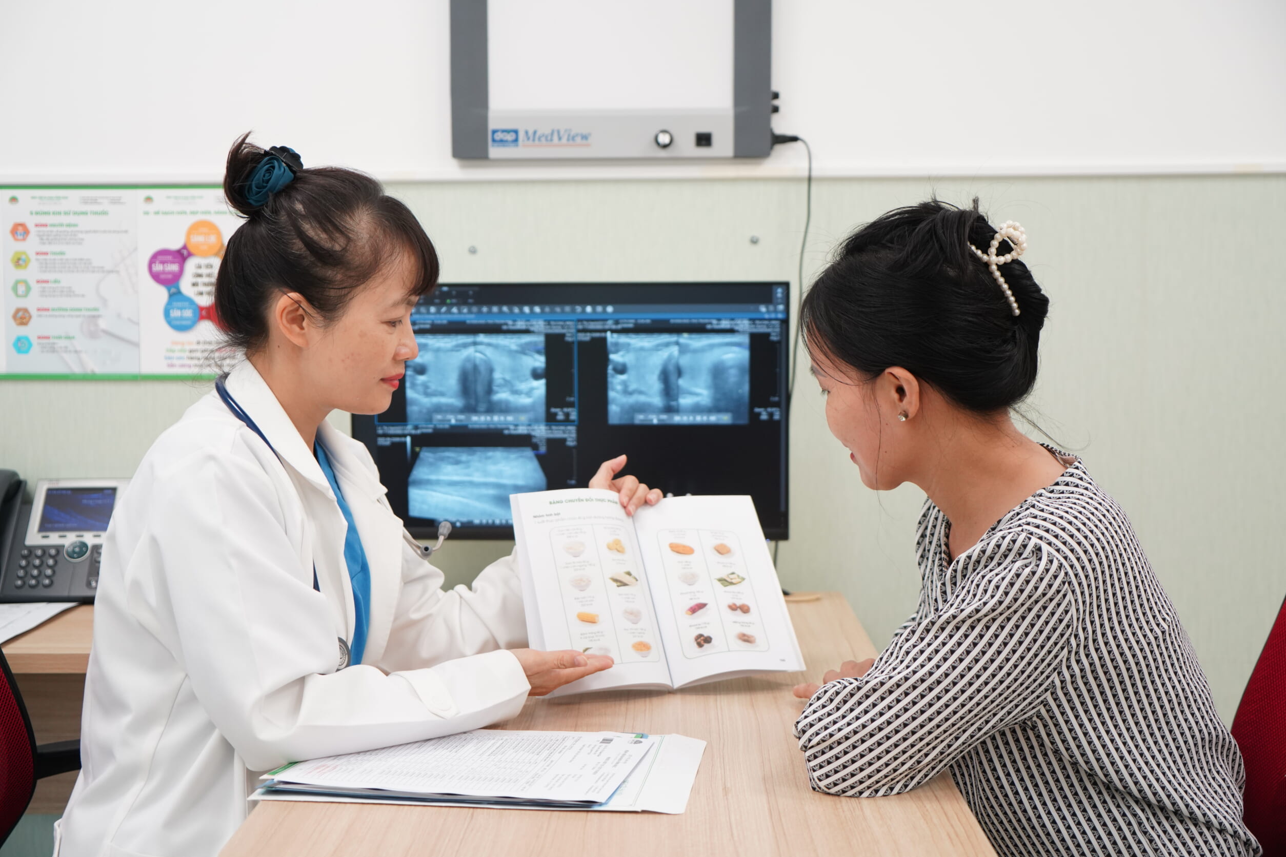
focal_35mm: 49
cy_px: 424
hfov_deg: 40.3
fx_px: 1750
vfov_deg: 27.5
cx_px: 632
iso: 1250
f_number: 4
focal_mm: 48
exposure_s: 1/200
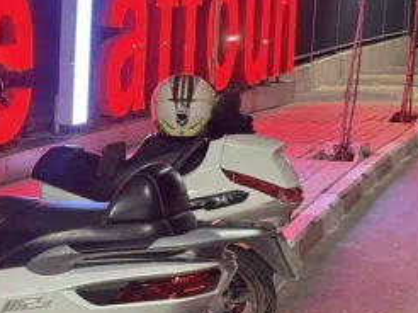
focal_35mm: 125
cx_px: -59
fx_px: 1508
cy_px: 214
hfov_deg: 15.3
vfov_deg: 11.8
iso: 400
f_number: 1.78
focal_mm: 6.76
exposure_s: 1/33
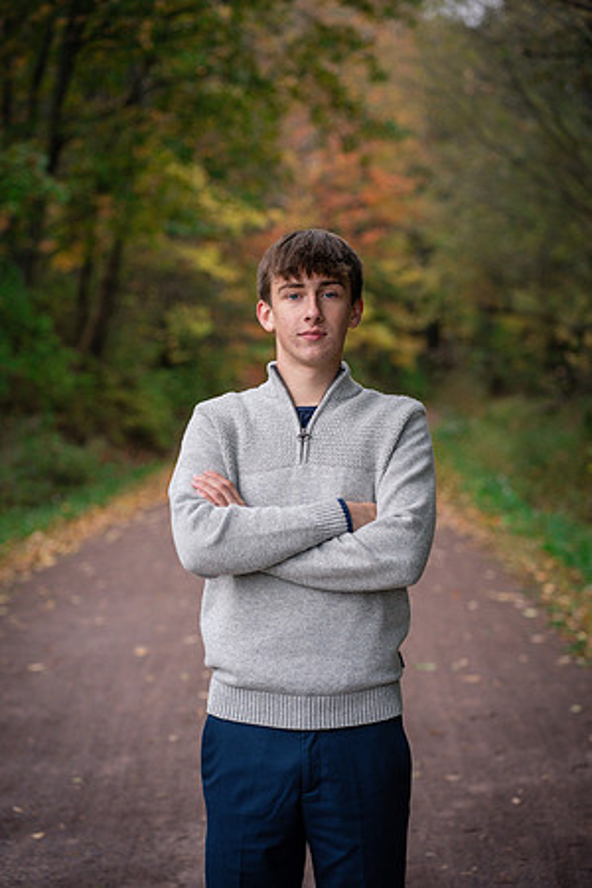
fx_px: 2097
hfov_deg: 16.1
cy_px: 444
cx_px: 296
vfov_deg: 23.9
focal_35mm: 85
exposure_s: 1/400
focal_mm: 85
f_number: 3.5
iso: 640
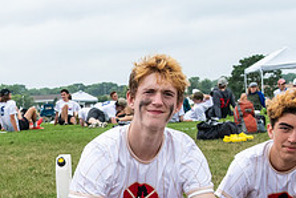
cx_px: -25
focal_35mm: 115
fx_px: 946
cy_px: 233
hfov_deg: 17.2
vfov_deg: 11.7
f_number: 7.1
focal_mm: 28
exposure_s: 1/800
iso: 1600
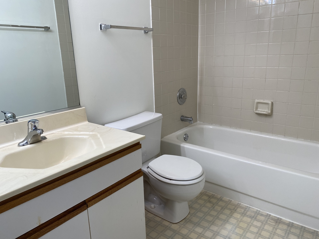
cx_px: 160
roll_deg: +2.6
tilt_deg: -15.6
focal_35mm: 26
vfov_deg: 53.1
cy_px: 120
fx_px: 240
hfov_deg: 67.3
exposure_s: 1/120
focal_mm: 4.25
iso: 64
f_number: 1.8
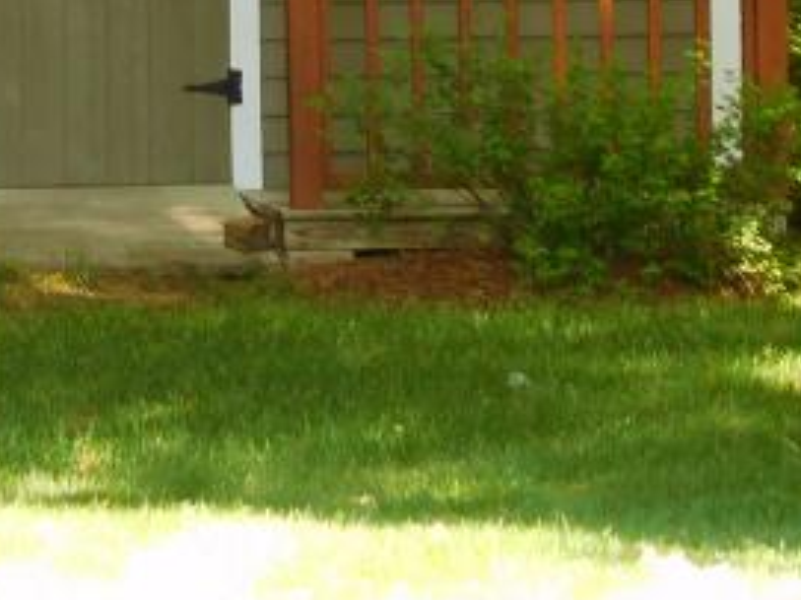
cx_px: -41
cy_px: -508
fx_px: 10940
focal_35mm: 473
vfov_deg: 3.1
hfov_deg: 4.2
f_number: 5
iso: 200
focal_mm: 22.3
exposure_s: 1/60
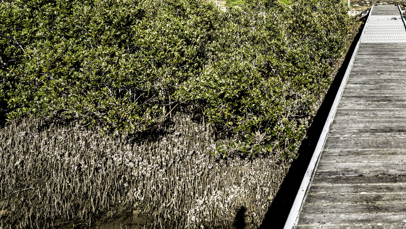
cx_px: 389
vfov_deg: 28.8
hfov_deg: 46.8
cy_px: -28
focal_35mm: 37
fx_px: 398
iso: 100
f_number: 7.1
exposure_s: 1/160
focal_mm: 18
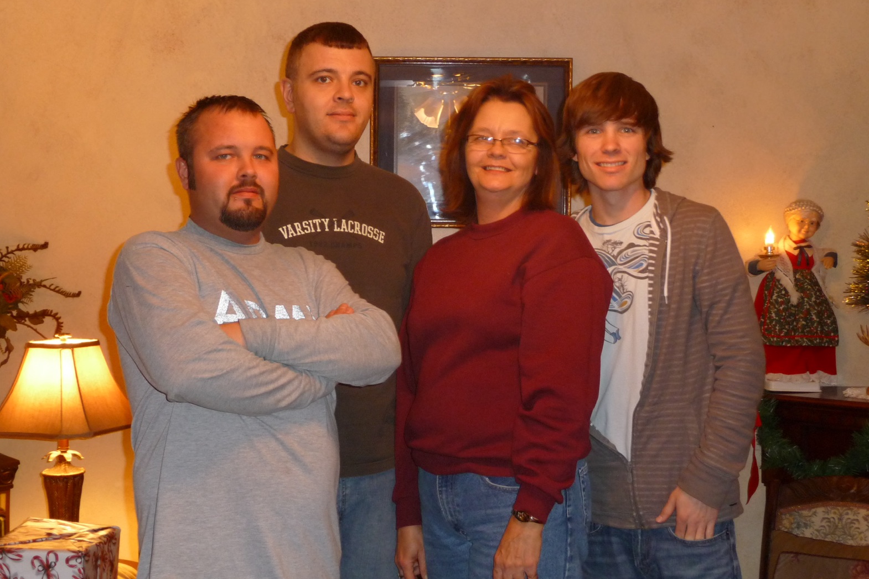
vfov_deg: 25.5
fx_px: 1279
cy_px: 263
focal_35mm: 53
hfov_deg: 37.5
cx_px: 434
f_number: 4.2
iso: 250
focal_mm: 8.5
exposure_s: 1/8
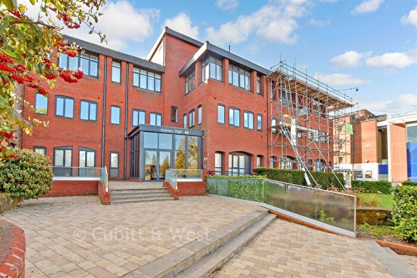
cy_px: 139
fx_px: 174
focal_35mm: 15
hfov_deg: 100.4
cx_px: 208
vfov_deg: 77.4
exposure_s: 1/80
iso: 160
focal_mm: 10
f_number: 8
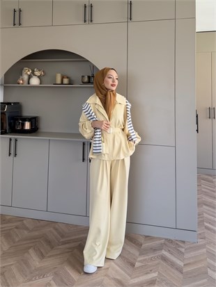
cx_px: 108
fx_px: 200
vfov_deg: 71.6
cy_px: 144
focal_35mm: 24
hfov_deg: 56.8
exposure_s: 1/121
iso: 100
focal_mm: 6.76
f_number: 1.78
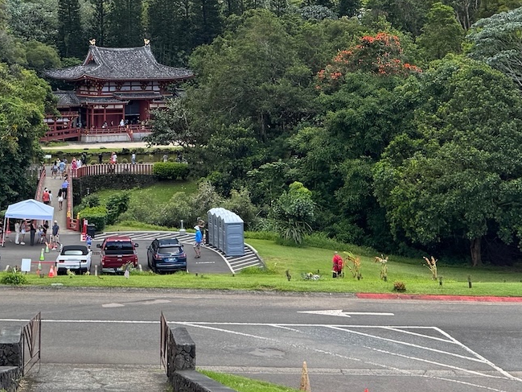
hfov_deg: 27.1
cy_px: -68
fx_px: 1071
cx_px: 144
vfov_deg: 19.6
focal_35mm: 71
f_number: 1.78
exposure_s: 1/2105
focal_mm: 6.76
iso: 80
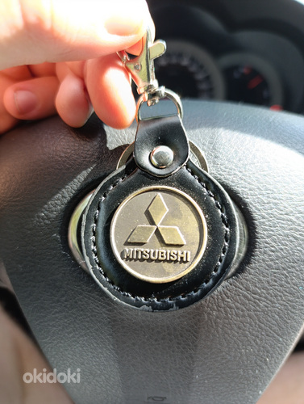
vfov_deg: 73.8
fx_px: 268
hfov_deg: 59.0
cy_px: 202
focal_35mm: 23
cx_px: 152
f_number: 1.6
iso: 200
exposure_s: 1/100
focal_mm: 6.14
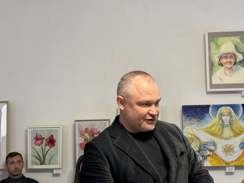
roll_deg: +1.4
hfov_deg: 36.8
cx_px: 122
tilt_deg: +6.9
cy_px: 92
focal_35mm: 52
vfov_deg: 28.0
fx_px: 367
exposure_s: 1/40
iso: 160
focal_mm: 5.96
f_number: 1.6
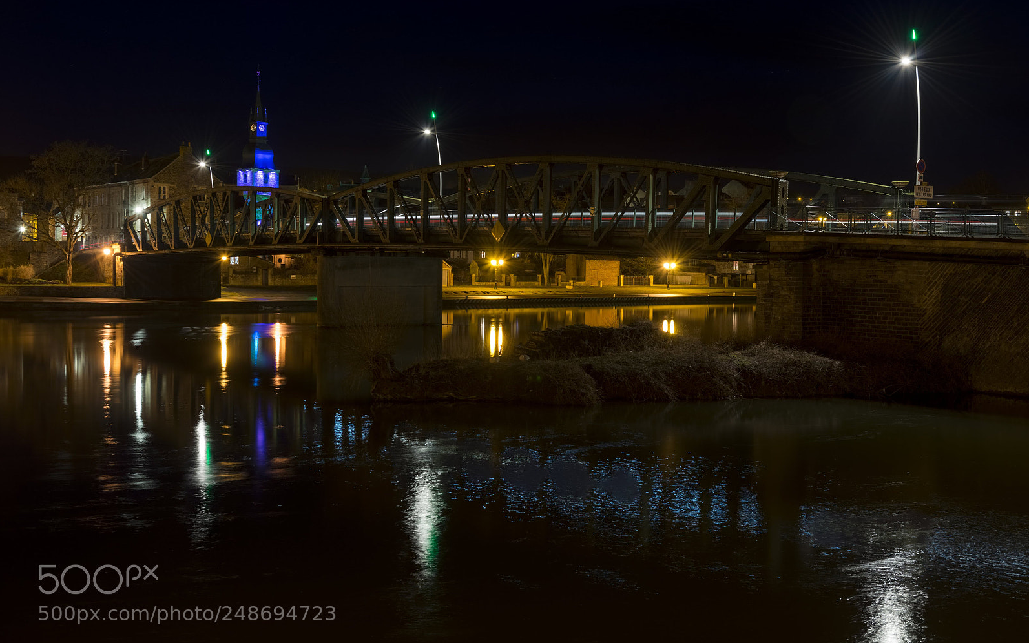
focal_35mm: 43
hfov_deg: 46.2
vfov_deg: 29.9
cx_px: 515
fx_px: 1206
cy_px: 320
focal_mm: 42
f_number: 9
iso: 50
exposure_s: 10
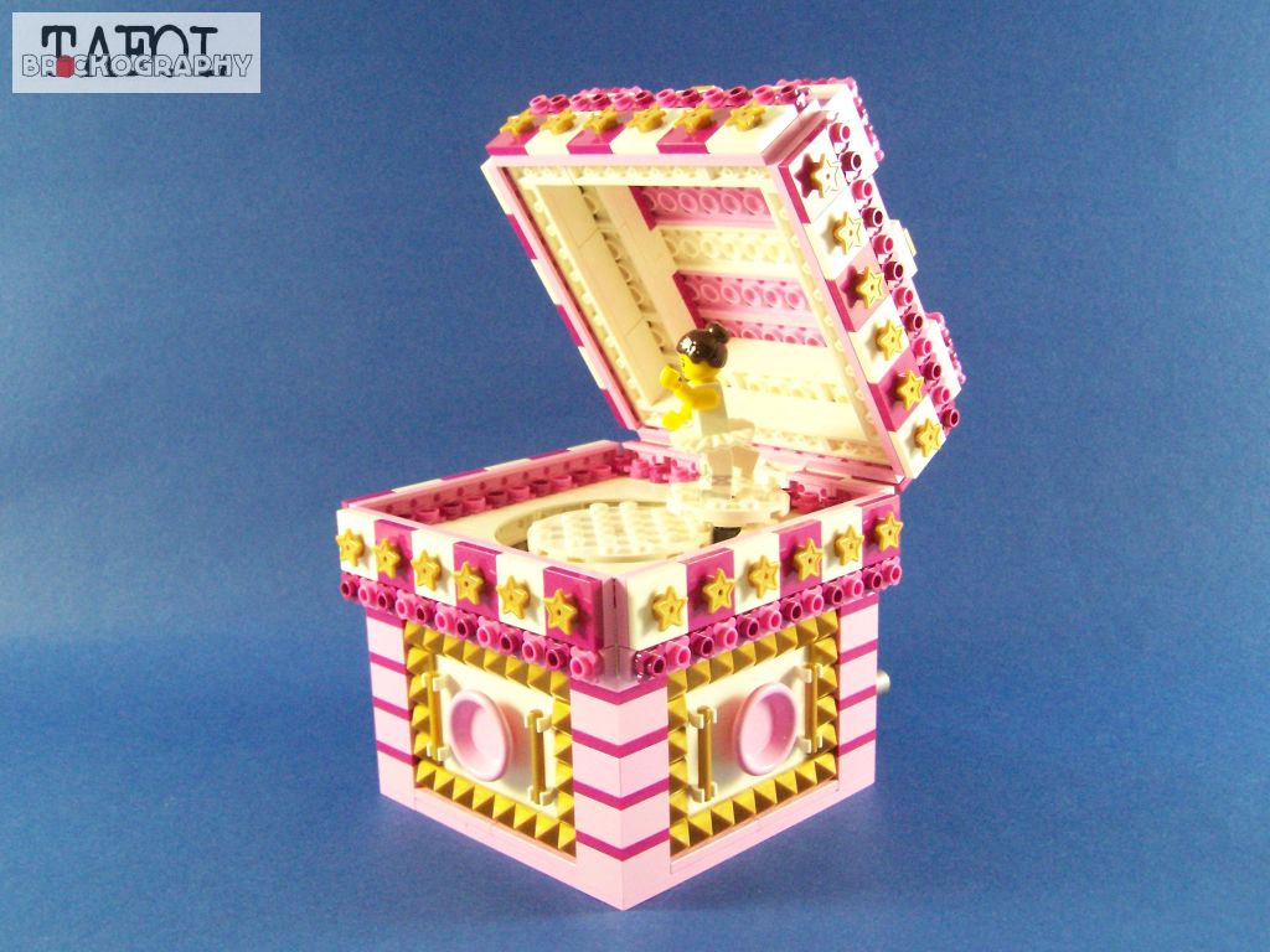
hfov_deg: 46.8
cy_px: 476
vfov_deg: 36.0
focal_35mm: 40
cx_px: 635
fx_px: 1468
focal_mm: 6.7
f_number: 3.6
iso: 400
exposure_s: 1/60
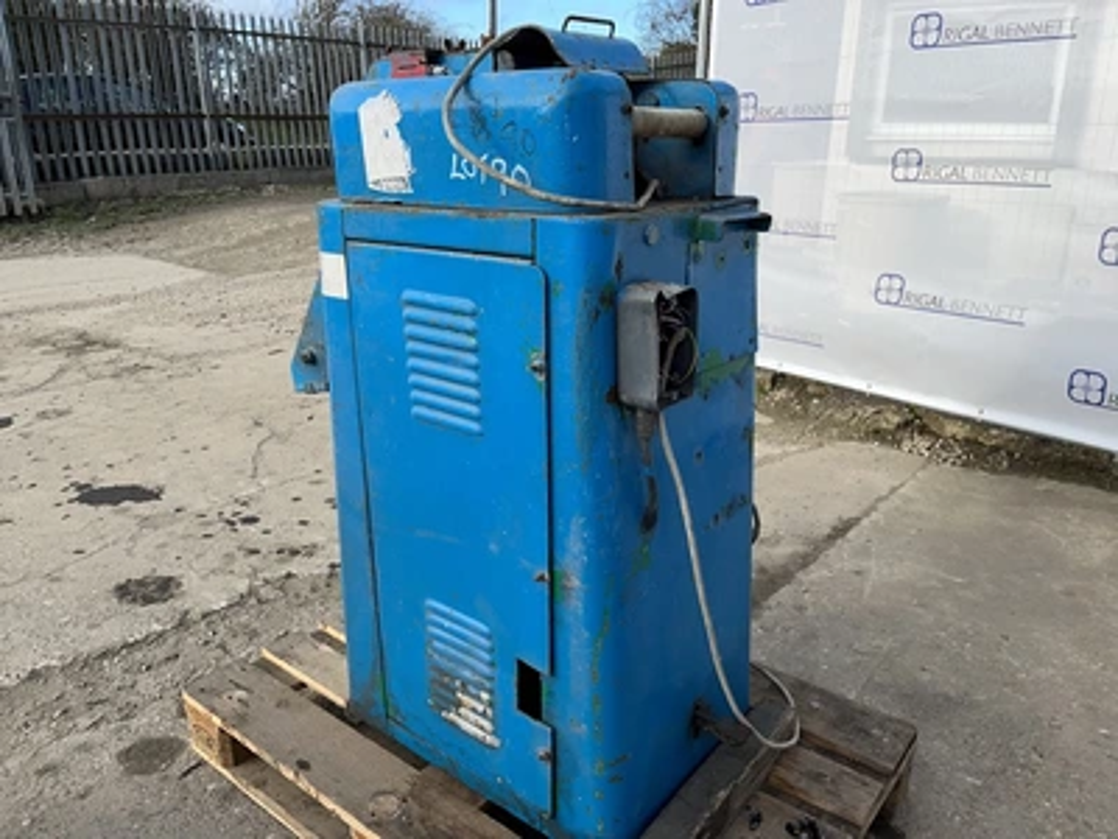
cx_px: 559
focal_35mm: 26
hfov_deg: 67.3
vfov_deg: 53.1
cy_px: 420
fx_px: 840
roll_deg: +0.4
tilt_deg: -20.0
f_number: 1.6
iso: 32
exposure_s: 1/2513
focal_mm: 5.1
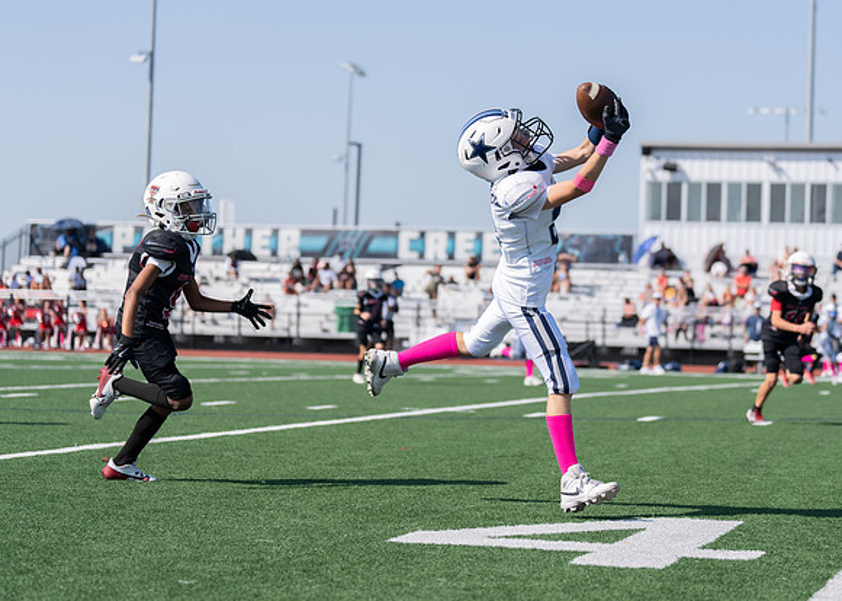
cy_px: 238
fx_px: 2253
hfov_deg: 21.1
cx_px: 508
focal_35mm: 94
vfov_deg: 15.2
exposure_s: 1/2000
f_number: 2.8
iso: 100
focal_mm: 72
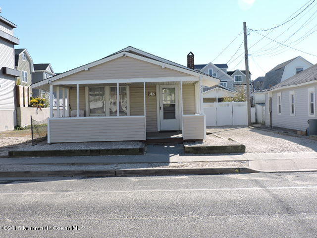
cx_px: 158
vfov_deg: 33.6
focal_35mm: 43
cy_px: 119
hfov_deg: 43.9
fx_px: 394
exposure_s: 1/640
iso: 100
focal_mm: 7.7
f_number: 3.4
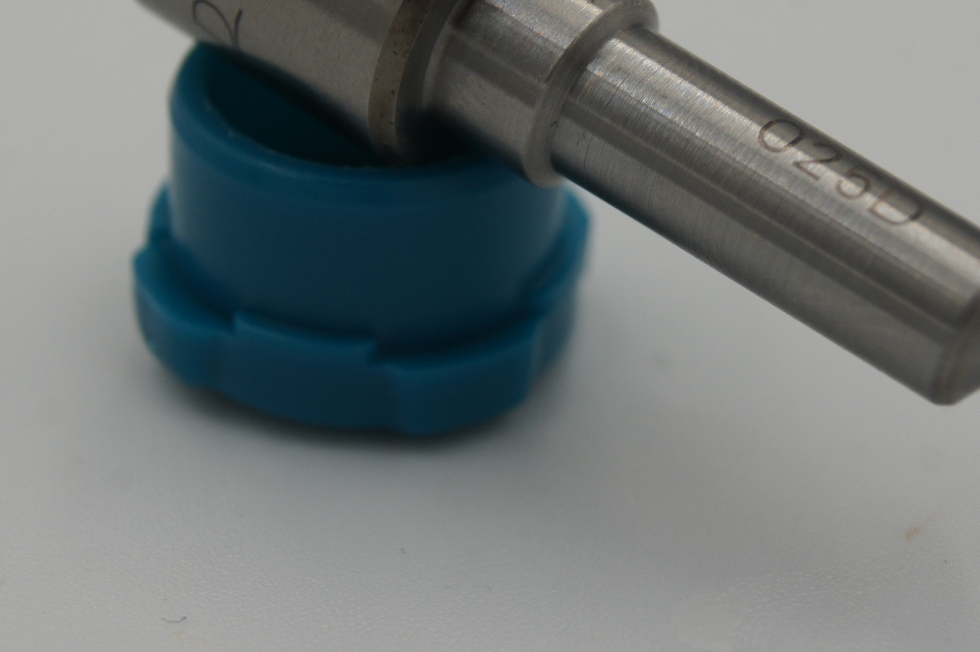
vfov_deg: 10.0
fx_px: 3723
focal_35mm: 137
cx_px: 612
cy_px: 183
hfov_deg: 15.0
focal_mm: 55
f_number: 8
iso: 200
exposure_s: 1/125
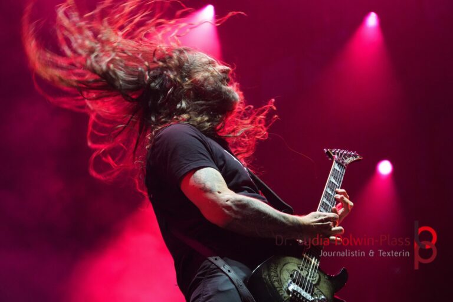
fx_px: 2491
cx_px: 226
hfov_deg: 10.4
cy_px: 151
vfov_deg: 6.9
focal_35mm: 198
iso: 5000
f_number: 5.6
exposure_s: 1/250
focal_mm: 132
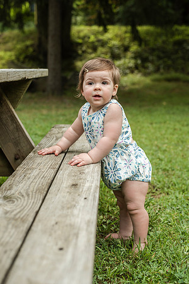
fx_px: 394
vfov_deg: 39.6
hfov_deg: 27.0
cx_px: 94
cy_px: 142
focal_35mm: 50
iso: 400
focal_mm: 50
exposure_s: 1/1600
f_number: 3.5
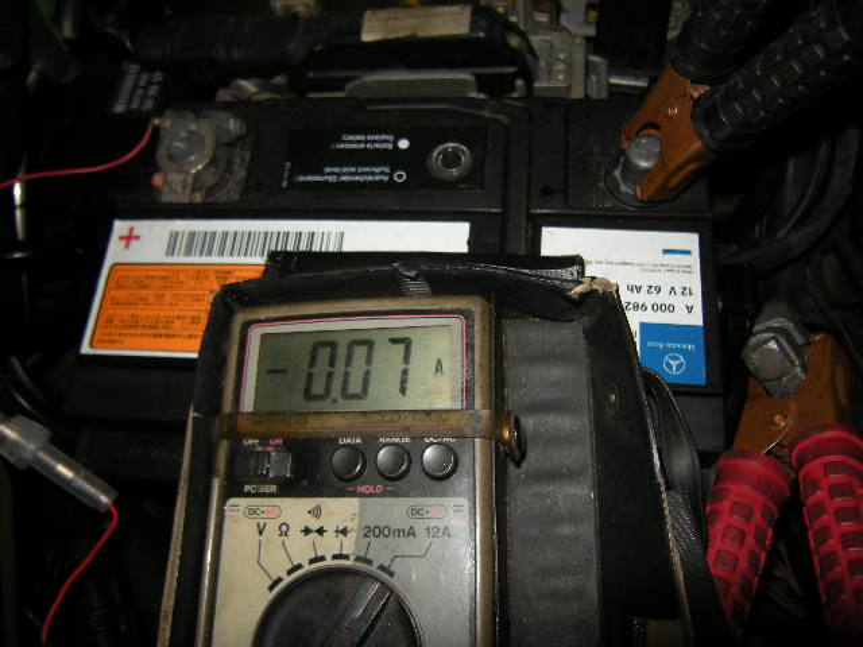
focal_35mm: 28
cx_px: 432
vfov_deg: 49.7
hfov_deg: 63.4
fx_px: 698
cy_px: 324
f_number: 2.8
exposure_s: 1/60
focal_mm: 4.7
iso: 64
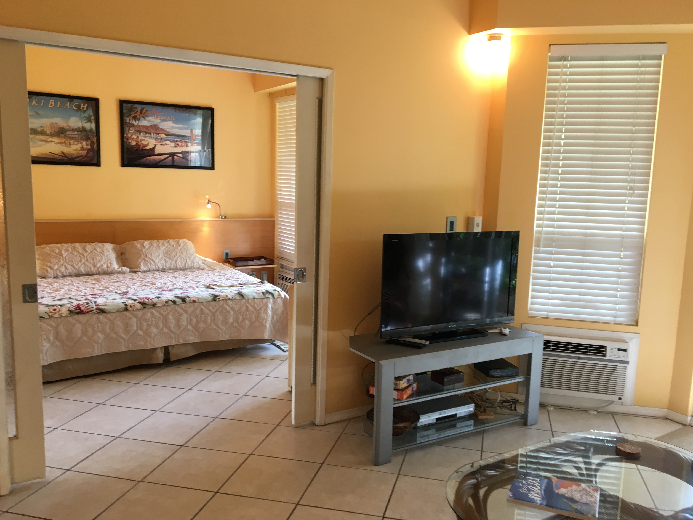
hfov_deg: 60.0
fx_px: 601
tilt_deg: -8.4
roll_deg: -0.7
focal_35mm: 30
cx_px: 358
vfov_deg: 46.8
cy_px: 264
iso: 50
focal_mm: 4.15
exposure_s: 1/30
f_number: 2.2
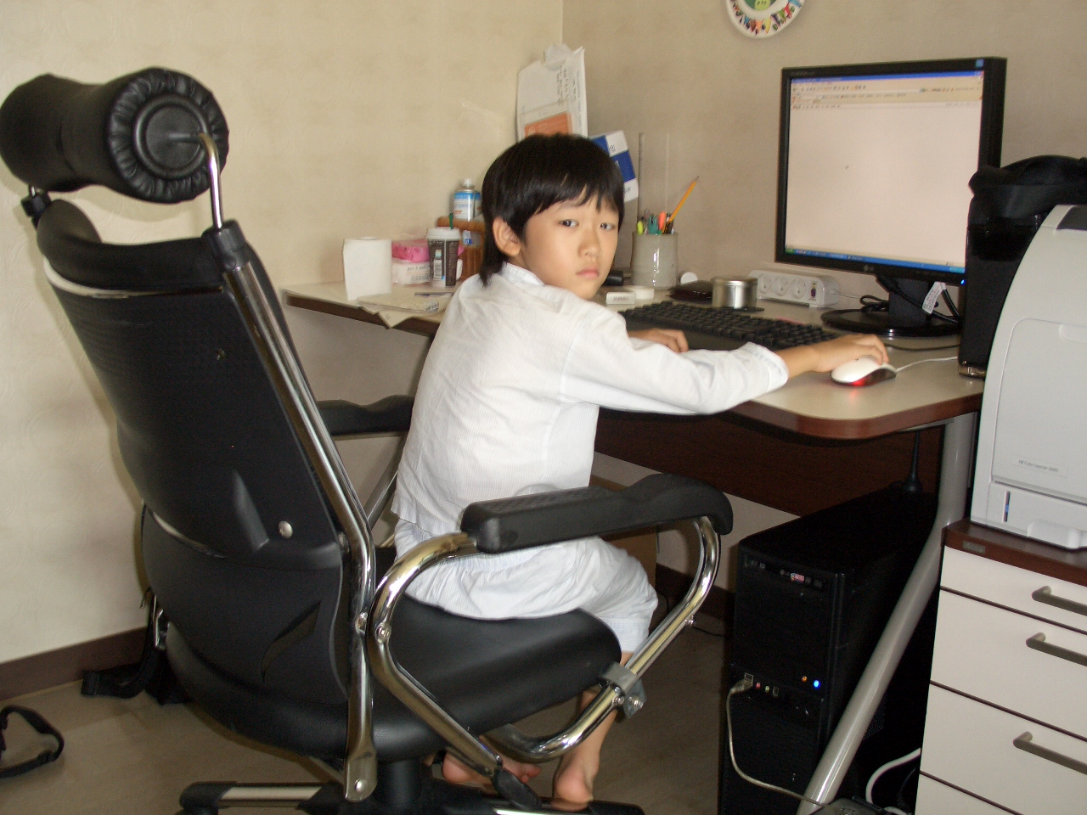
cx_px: 544
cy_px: 408
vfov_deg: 39.7
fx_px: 1130
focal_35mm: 36
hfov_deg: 51.4
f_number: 2.9
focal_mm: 7.8
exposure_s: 1/60
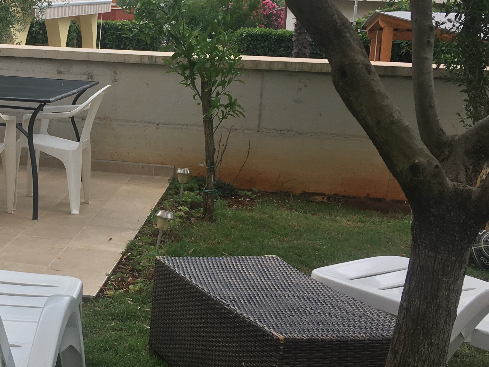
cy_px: 165
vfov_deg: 20.4
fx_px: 1017
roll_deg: -2.5
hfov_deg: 25.8
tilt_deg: -11.4
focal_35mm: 72
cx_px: 12
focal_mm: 4.15
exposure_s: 1/651
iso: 25
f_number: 2.2
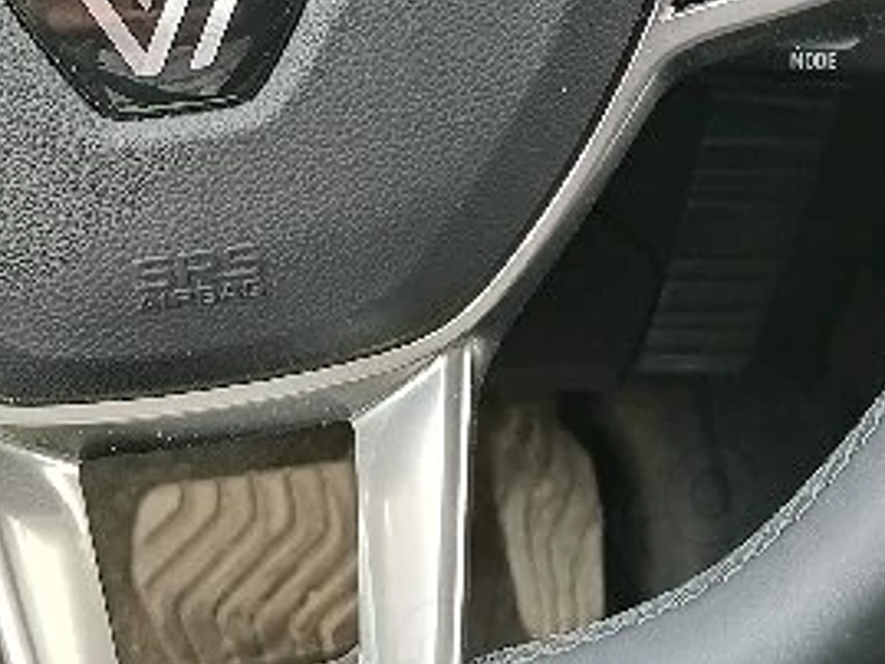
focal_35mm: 93
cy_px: -125
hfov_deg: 21.0
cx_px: 622
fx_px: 2379
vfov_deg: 15.4
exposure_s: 1/50
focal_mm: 4.7
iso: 200
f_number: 1.7
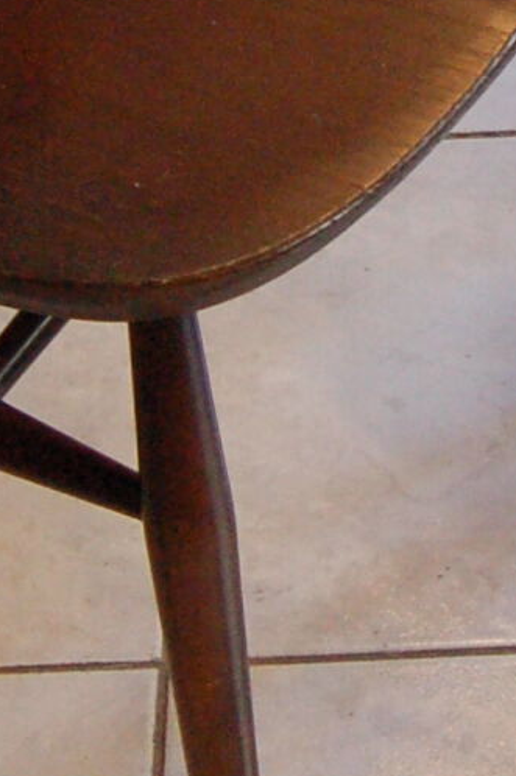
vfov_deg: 12.3
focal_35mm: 163
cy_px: -223
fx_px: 3512
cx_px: 677
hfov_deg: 8.3
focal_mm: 18
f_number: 4.5
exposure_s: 1/80
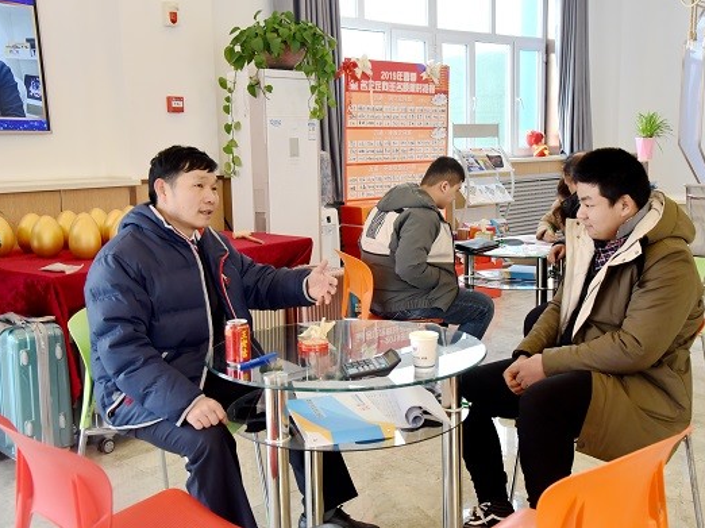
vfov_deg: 34.3
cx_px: 398
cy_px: 259
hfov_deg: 44.7
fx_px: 855
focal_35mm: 42
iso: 1600
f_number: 6.3
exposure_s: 1/160
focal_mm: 38
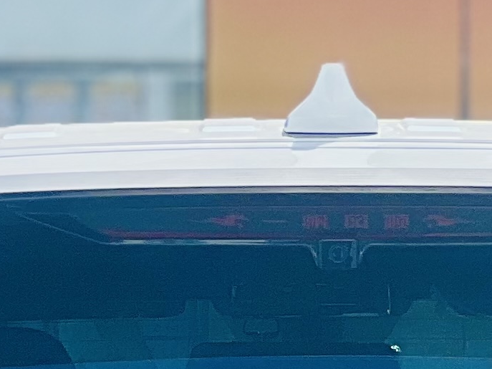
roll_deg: +0.2
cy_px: 894
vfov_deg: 3.8
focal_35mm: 383
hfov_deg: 5.2
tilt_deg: -4.3
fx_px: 5443
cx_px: 335
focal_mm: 9
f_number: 2.8
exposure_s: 1/645
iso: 32
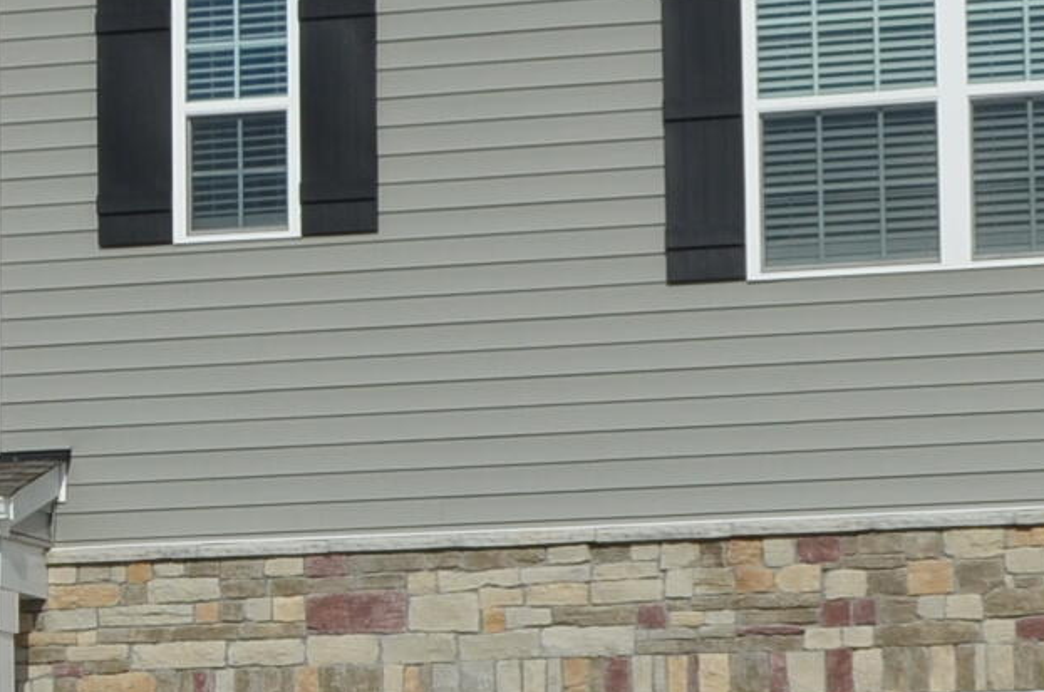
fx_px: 5153
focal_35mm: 178
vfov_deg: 7.7
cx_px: 156
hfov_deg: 11.5
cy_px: 553
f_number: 13
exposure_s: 1/640
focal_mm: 30
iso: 400
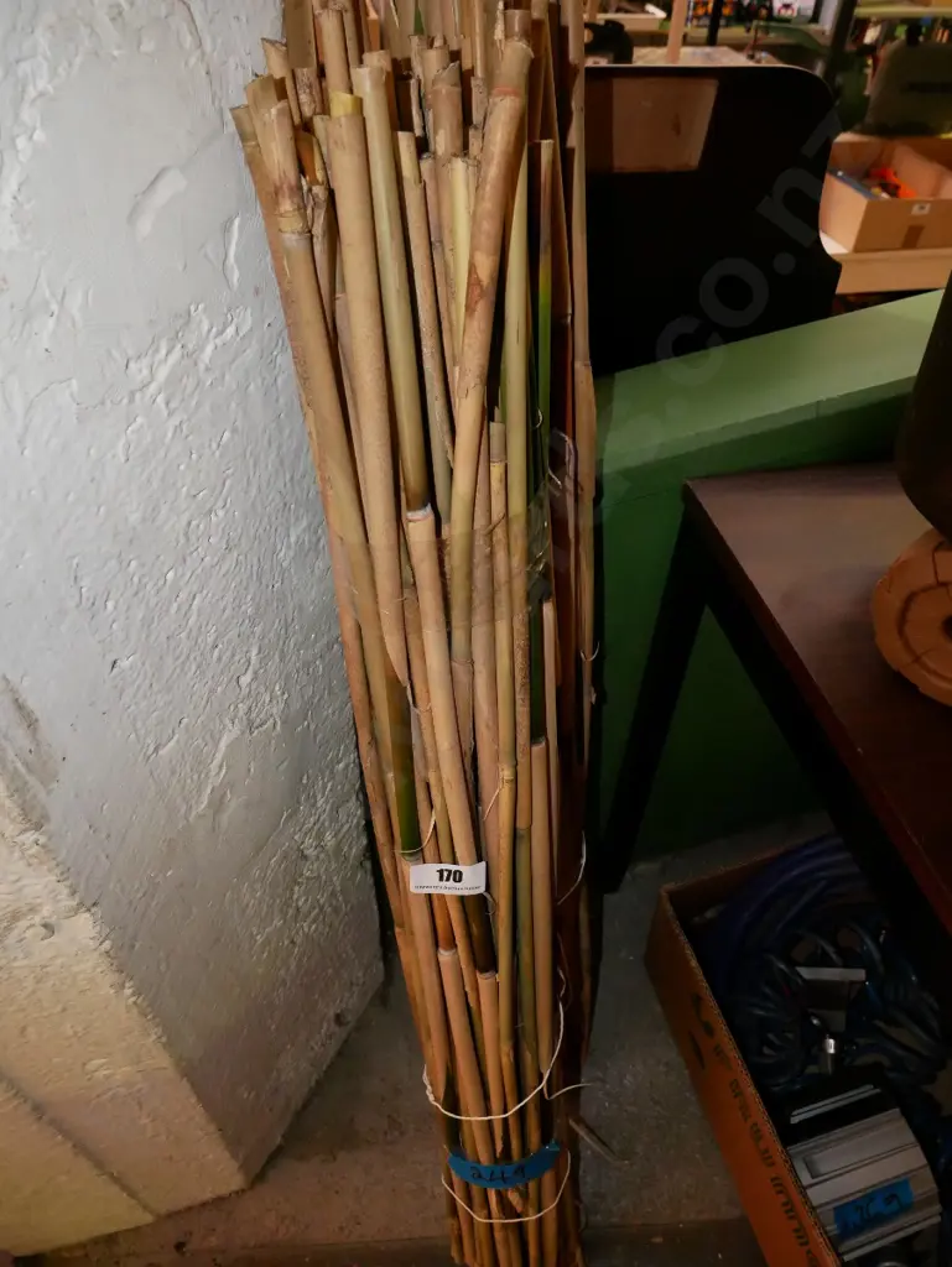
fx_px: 879
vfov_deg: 71.6
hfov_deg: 56.9
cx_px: 476
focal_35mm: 24
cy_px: 634
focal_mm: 12
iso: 3200
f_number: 5.6
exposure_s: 1/100
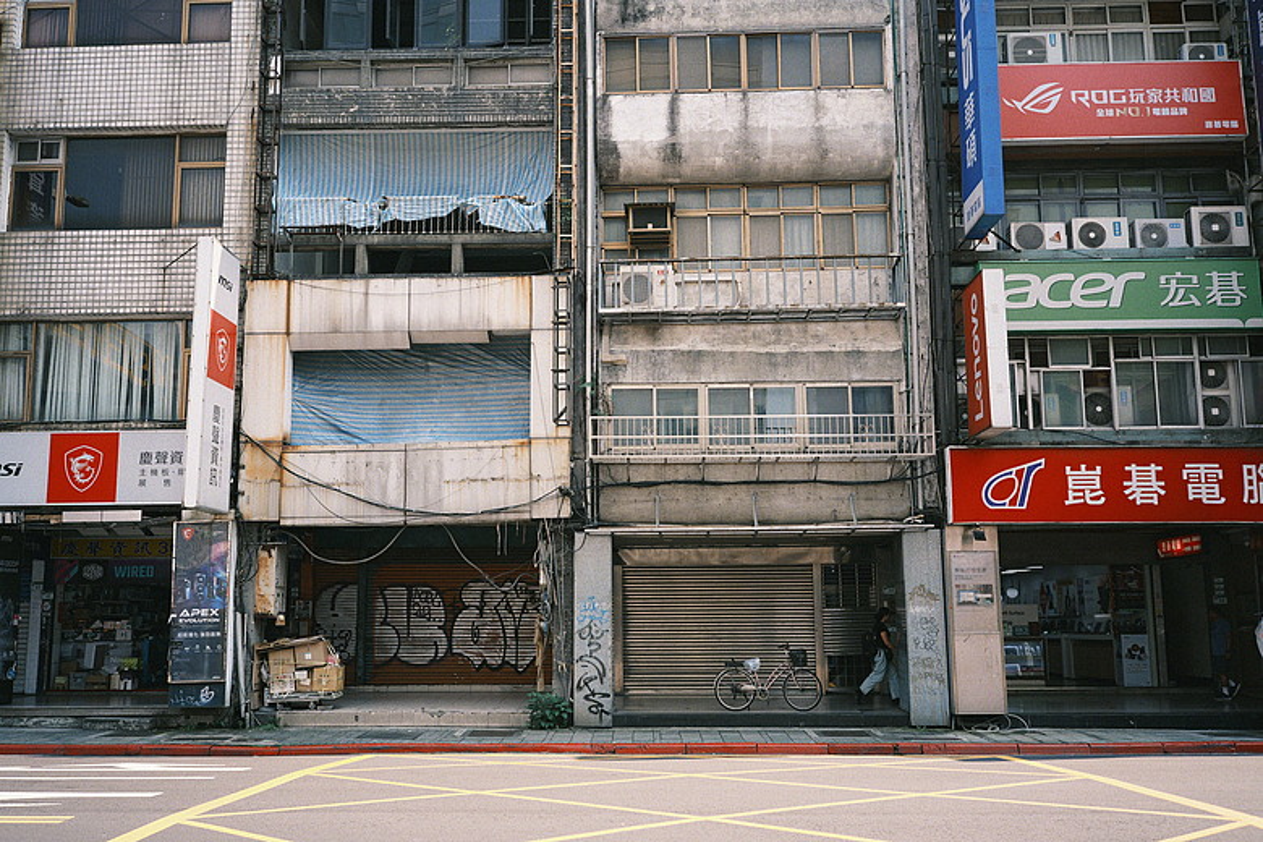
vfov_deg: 37.9
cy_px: 421
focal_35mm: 35
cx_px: 632
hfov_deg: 54.4
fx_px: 1228
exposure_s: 1/250
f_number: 4
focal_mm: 35
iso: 200
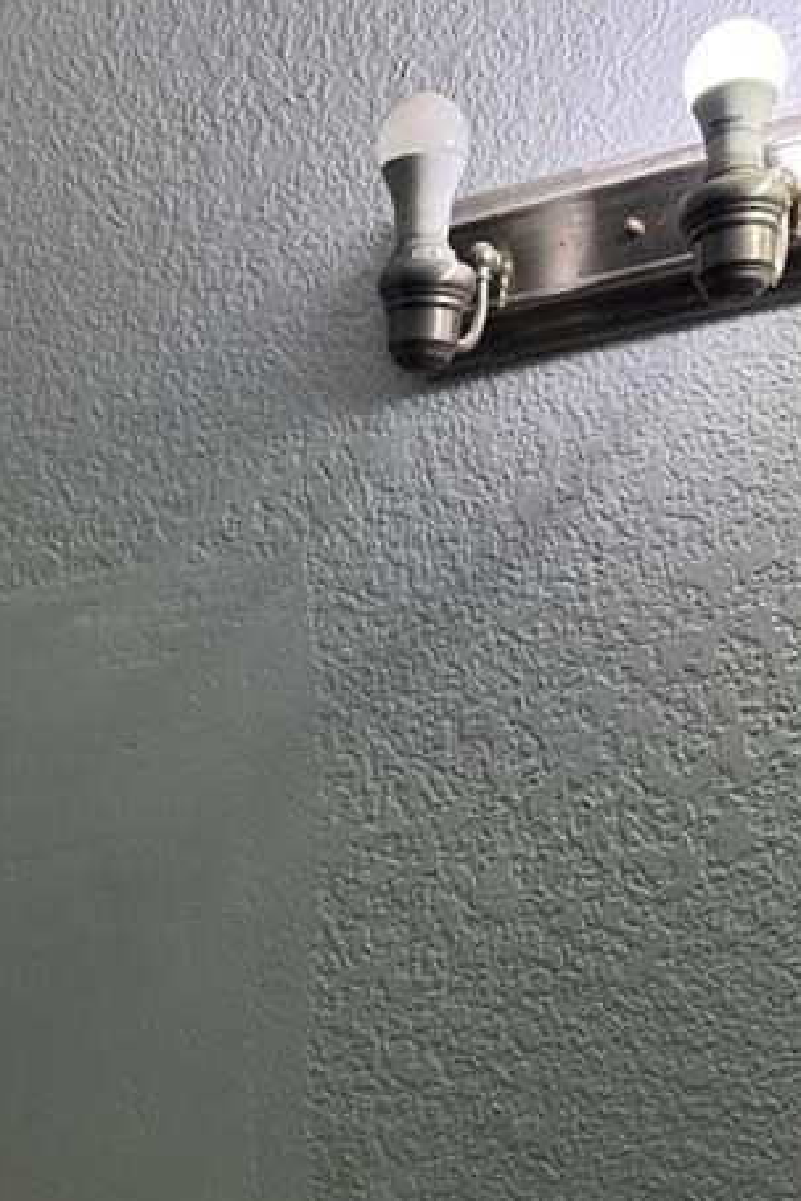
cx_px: 79
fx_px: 2201
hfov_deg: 20.2
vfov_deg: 27.7
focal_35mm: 66
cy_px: 1346
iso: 64
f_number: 1.78
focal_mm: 6.76
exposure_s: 1/164
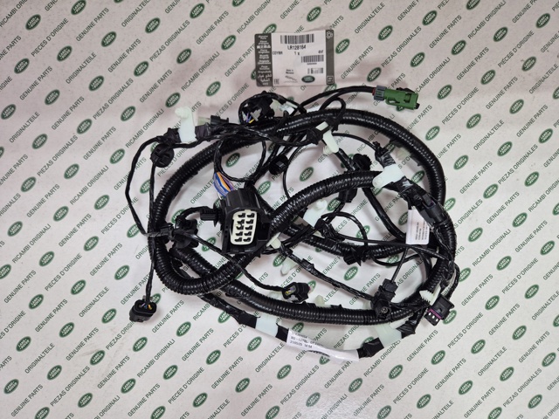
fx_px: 371
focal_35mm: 23
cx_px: 280
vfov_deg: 58.9
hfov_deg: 73.9
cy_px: 210
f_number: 1.8
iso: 320
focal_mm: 5.4
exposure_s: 1/100
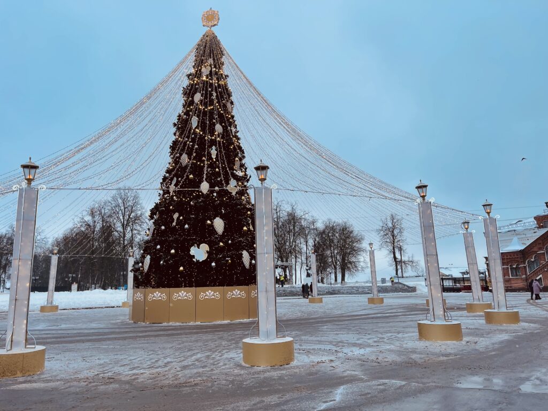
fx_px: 396
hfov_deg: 69.4
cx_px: 274
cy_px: 206
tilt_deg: +13.0
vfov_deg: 54.9
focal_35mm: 25
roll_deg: +0.4
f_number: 1.6
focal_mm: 5.1
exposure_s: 1/482
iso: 32
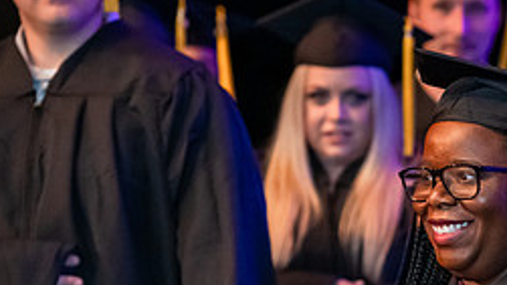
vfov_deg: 4.3
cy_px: 310
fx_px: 3776
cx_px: 527
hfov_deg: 7.6
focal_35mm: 281
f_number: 4
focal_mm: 116
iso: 3200
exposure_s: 1/200
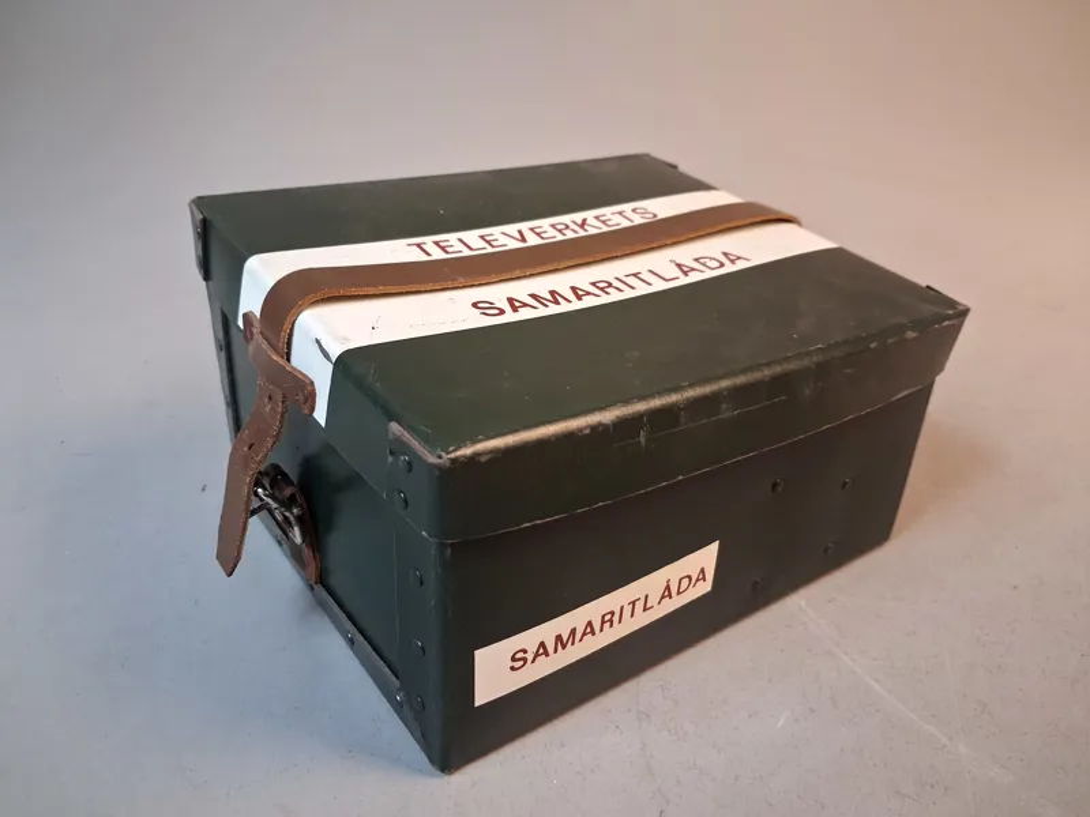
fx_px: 850
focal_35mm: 27
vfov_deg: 51.4
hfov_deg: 65.3
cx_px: 545
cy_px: 408
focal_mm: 4
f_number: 1.8
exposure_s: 1/50
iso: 400
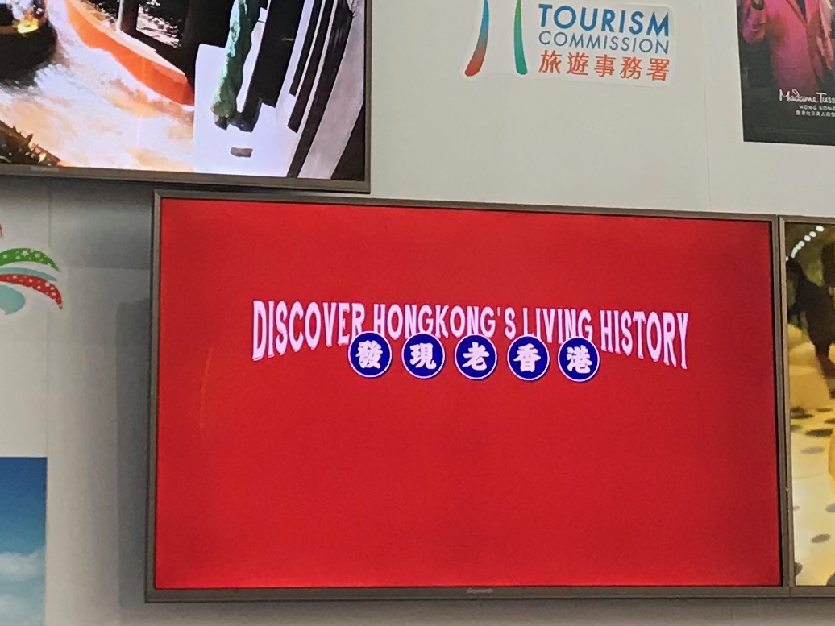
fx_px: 2629
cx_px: 329
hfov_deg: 18.0
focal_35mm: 109
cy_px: 60
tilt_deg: +11.8
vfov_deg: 13.5
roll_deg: +0.7
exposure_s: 1/33
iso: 25
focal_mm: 3.99
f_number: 1.8
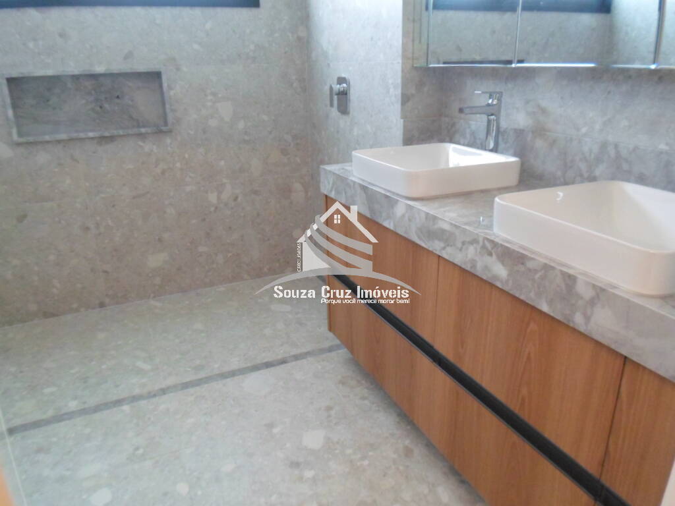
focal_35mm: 25
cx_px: 338
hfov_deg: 69.4
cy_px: 253
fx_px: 487
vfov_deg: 54.9
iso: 240
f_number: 2.5
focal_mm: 4.5
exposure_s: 1/30
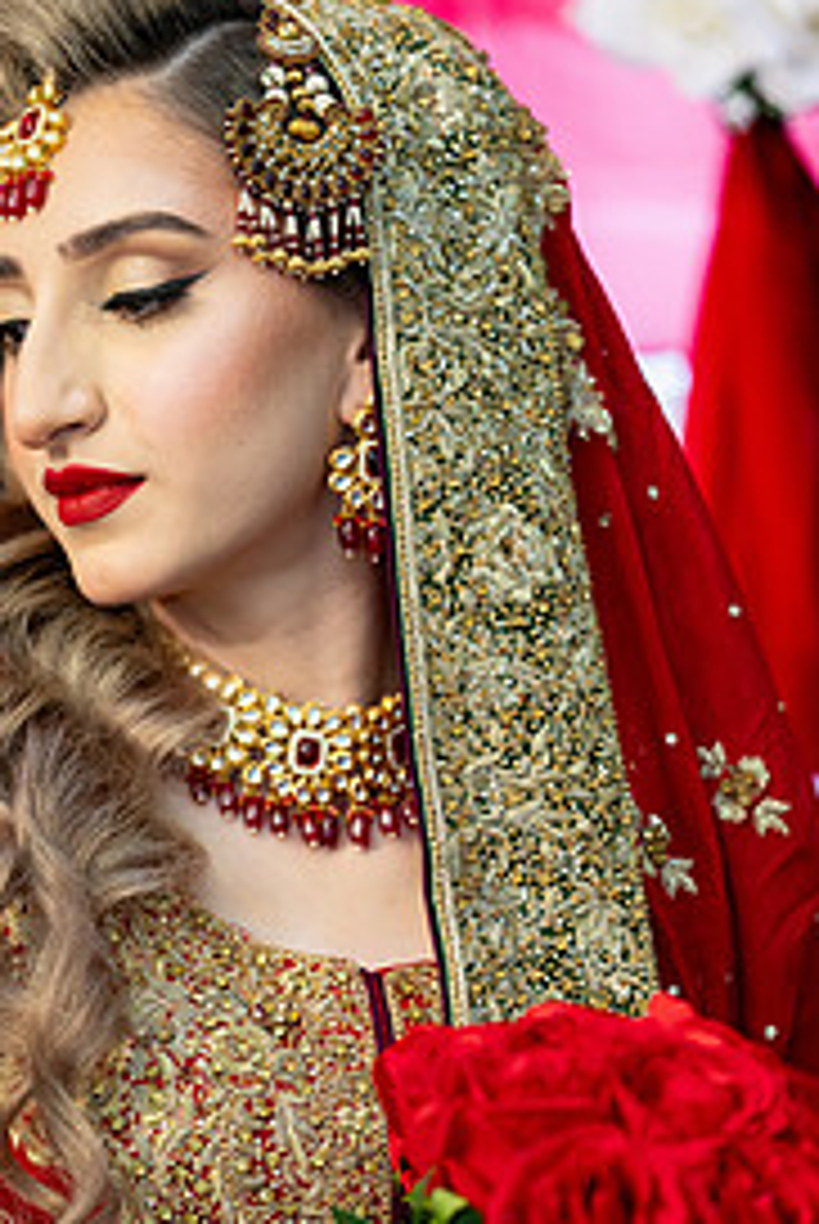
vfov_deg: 9.4
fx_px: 7420
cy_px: 846
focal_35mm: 218
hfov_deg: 6.3
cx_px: 207
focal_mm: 132
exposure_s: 1/200
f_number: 2
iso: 1000
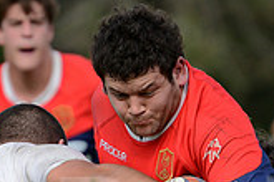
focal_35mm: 947
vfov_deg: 1.5
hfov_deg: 2.2
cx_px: 194
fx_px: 7207
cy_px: 226
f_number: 4
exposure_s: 1/1000
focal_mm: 270
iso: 400
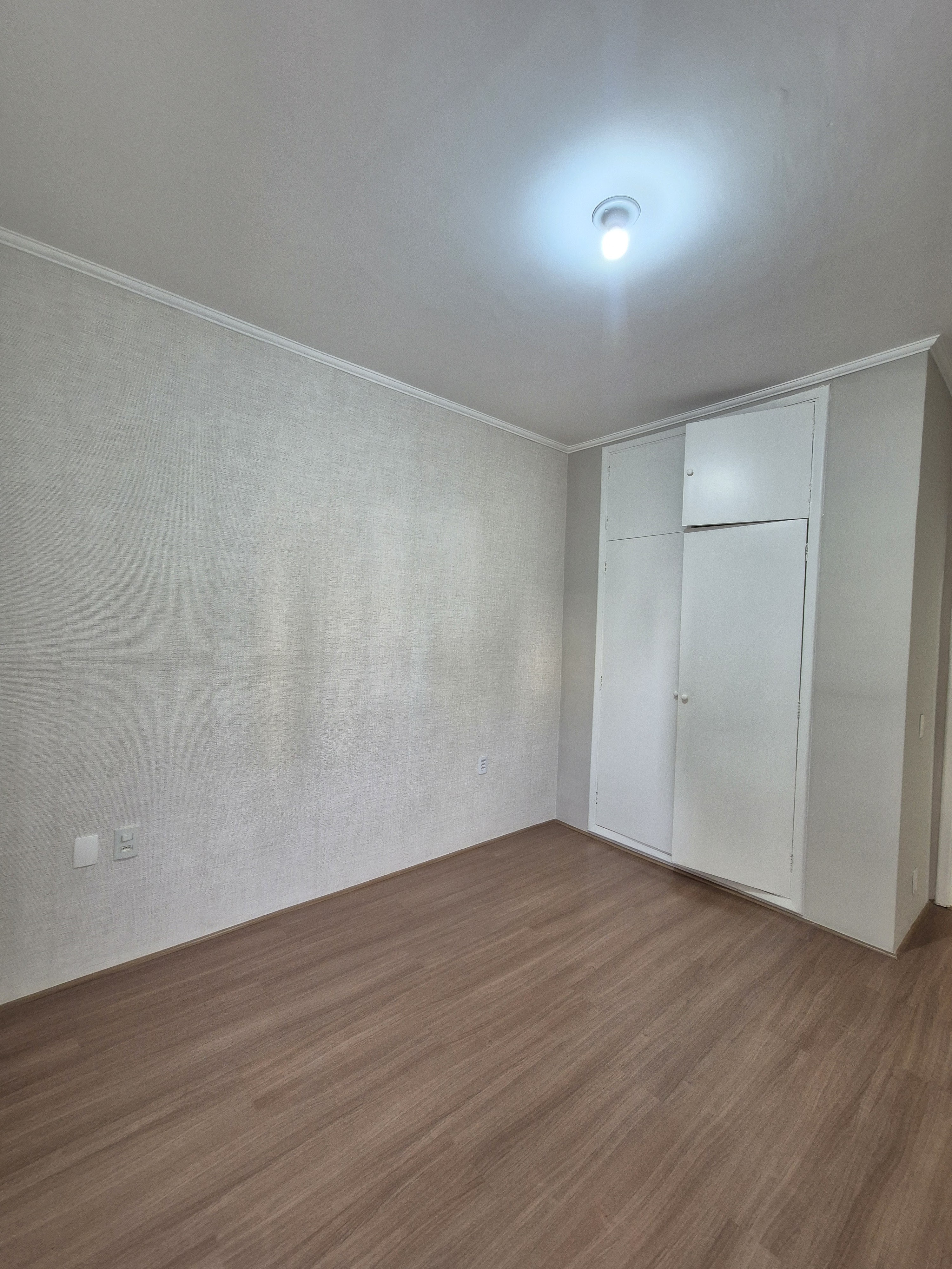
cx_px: 476
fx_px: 477
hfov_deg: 89.9
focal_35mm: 13
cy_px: 634
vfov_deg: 106.2
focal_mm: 2.2
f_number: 2.2
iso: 250
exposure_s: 1/60
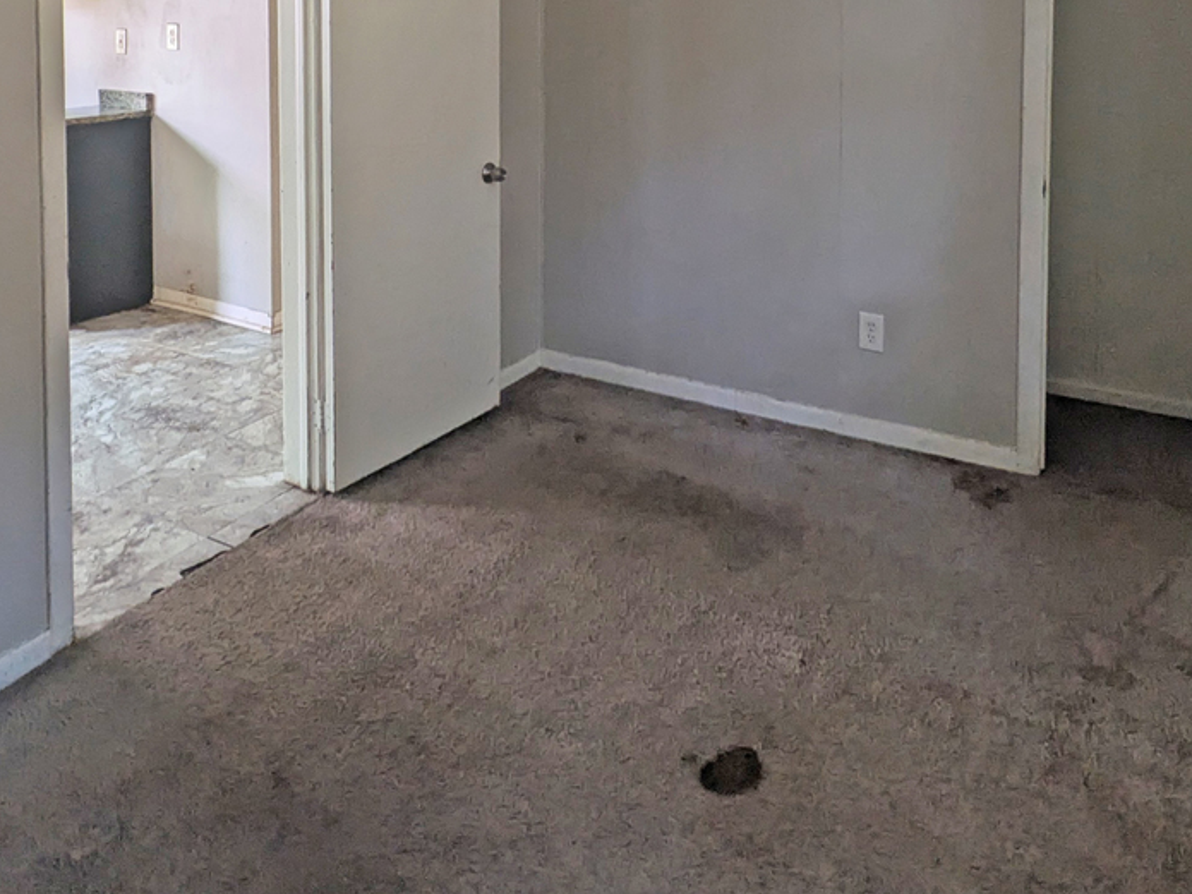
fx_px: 998
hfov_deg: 61.7
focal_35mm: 29
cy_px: 34
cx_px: 575
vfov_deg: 42.7
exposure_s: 1/53.4
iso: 68
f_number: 2.2
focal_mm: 1.85
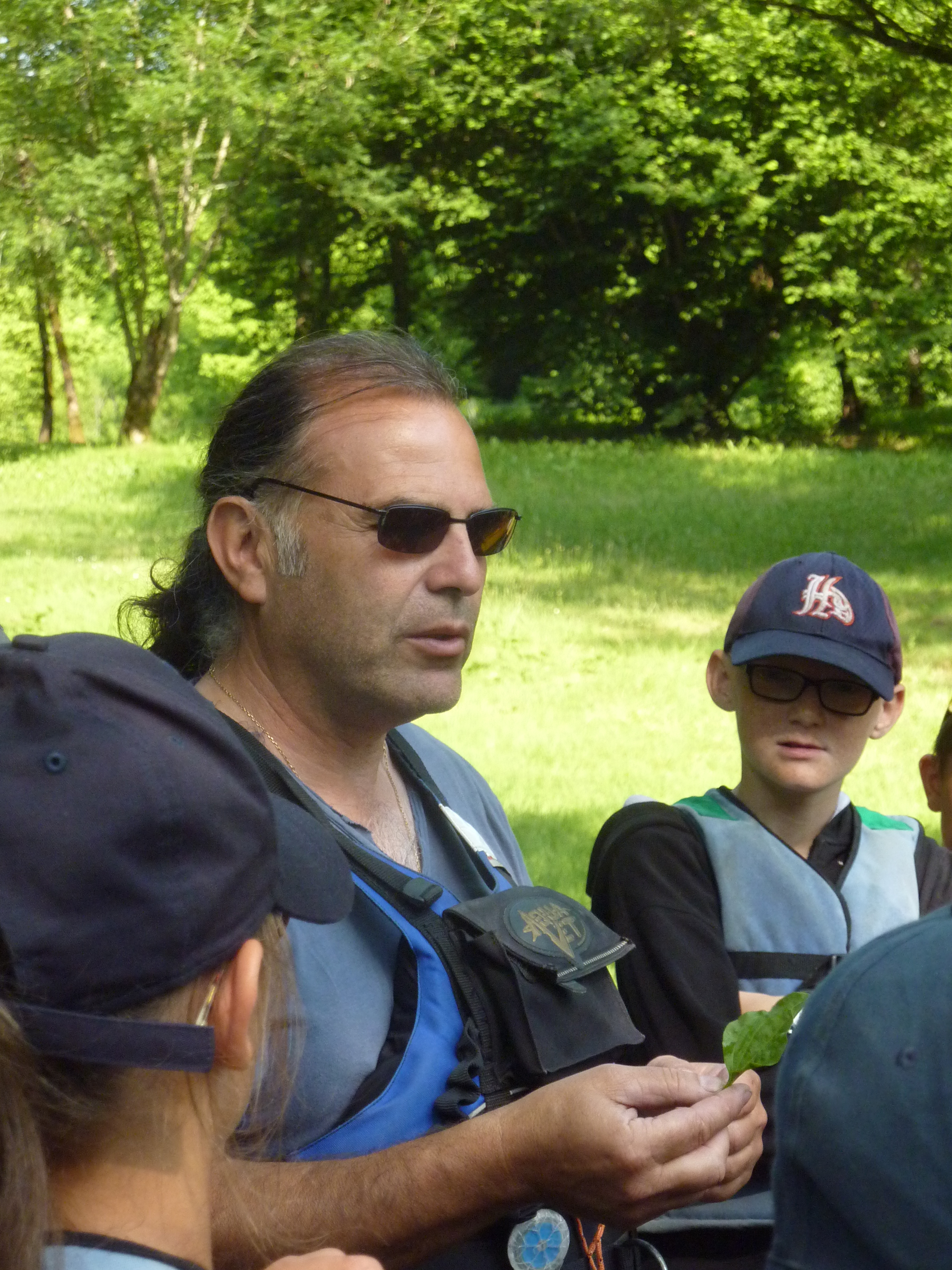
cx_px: 476
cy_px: 635
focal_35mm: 128
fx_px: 4694
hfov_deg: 11.6
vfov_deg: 15.4
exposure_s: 1/320
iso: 320
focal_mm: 21
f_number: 4.4
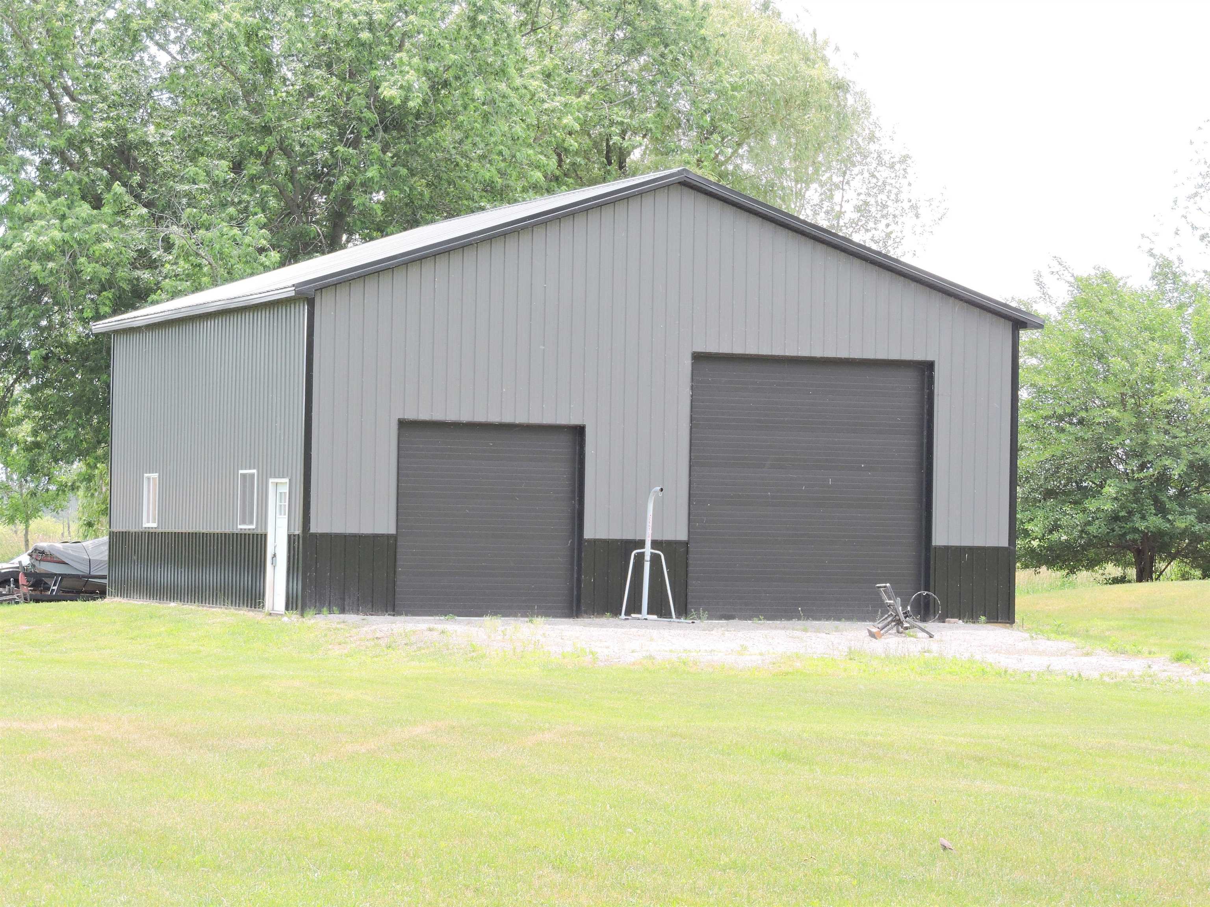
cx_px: 605
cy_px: 454
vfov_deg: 14.1
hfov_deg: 18.7
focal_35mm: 105
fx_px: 3670
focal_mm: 18.7
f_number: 4.2
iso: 100
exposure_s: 1/160
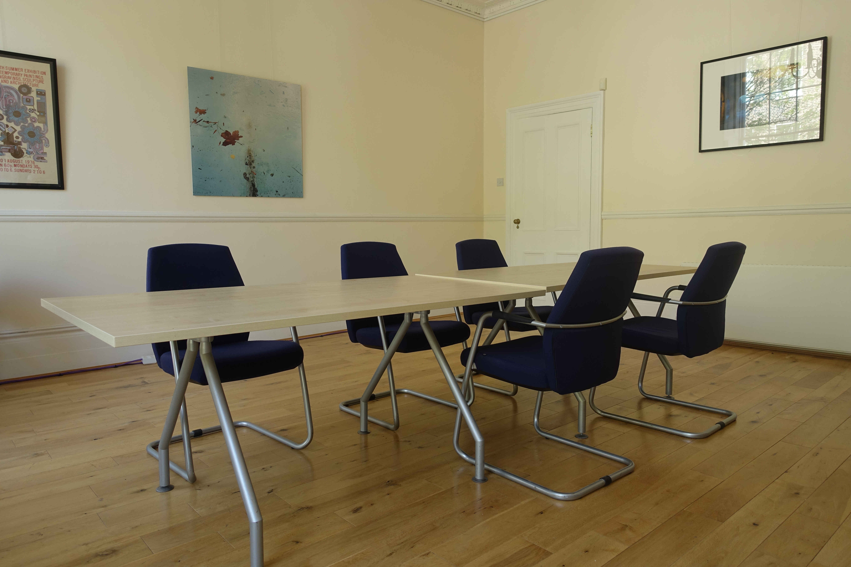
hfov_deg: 73.7
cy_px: 284
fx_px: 567
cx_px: 426
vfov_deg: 53.1
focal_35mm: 24
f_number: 2.8
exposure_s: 1/60
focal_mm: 8.8
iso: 125
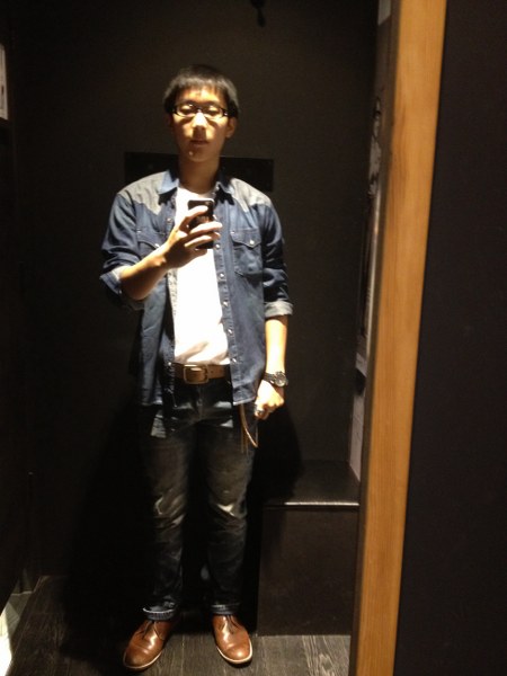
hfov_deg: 40.7
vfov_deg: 52.6
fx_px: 683
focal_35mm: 35
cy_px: 338
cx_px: 254
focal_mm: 4.28
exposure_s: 1/15
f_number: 2.4
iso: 400
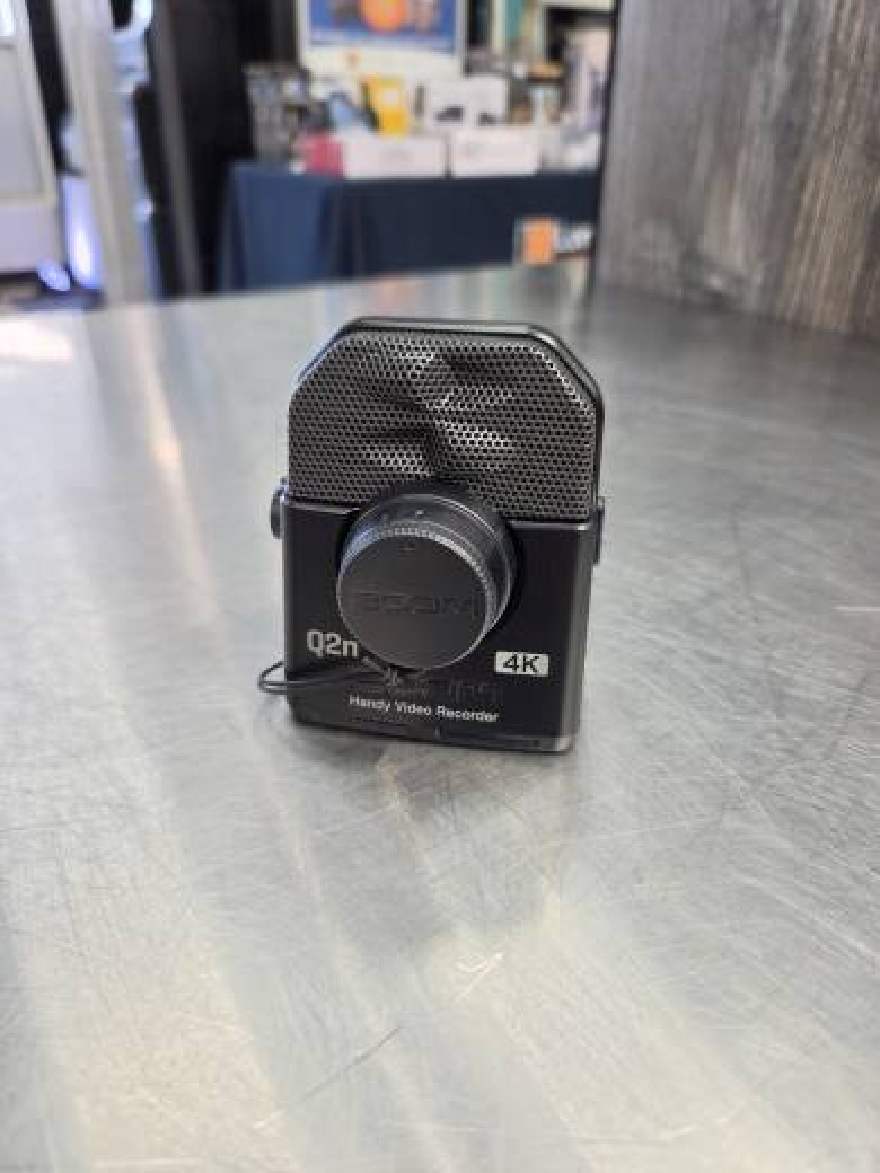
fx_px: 780
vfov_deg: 73.9
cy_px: 586
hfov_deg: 58.9
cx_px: 440
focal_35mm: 23
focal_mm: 5.4
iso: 80
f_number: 1.8
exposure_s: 1/120
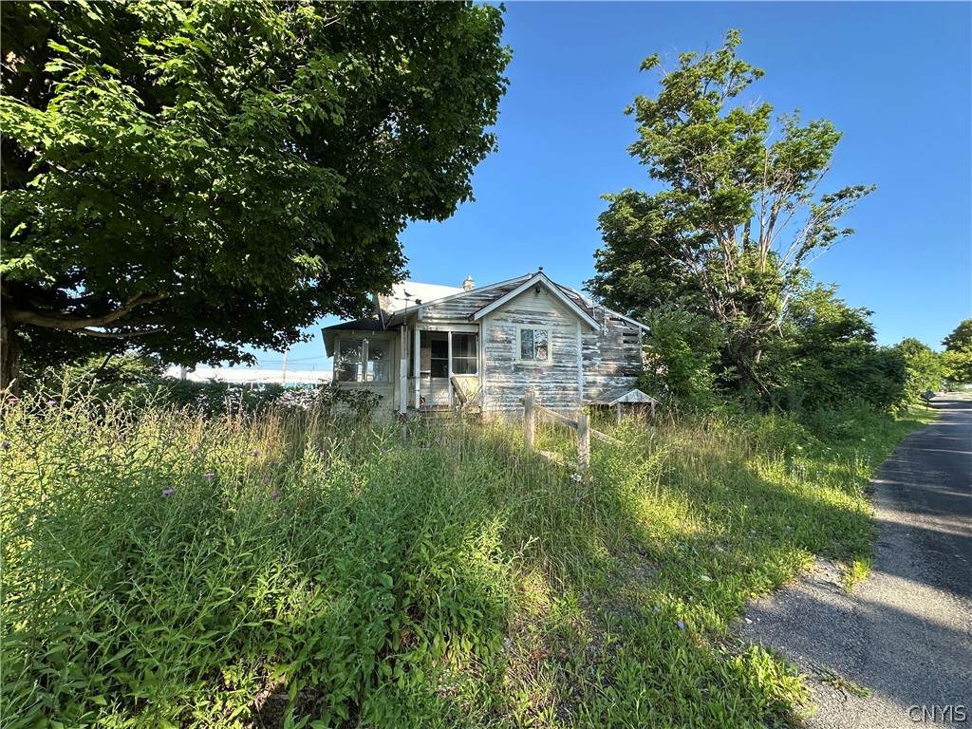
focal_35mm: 14
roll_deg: +0.1
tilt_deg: +5.3
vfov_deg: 85.7
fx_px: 393
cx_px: 486
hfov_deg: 102.1
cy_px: 364
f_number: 2.2
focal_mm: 2.22
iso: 40
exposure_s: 1/553
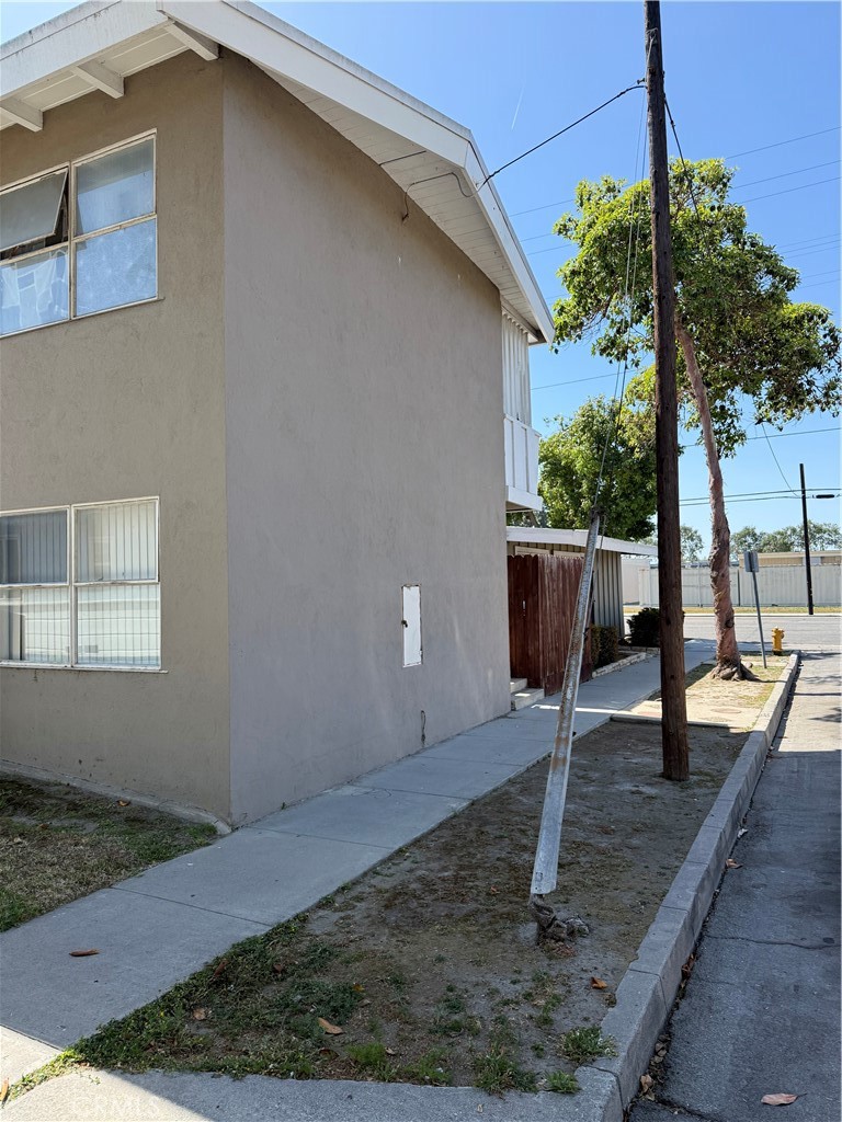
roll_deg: -0.8
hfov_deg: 56.8
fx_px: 778
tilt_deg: +4.7
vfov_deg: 71.6
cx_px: 421
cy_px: 561
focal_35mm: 24
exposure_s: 1/2053
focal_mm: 6.76
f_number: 1.78
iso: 100
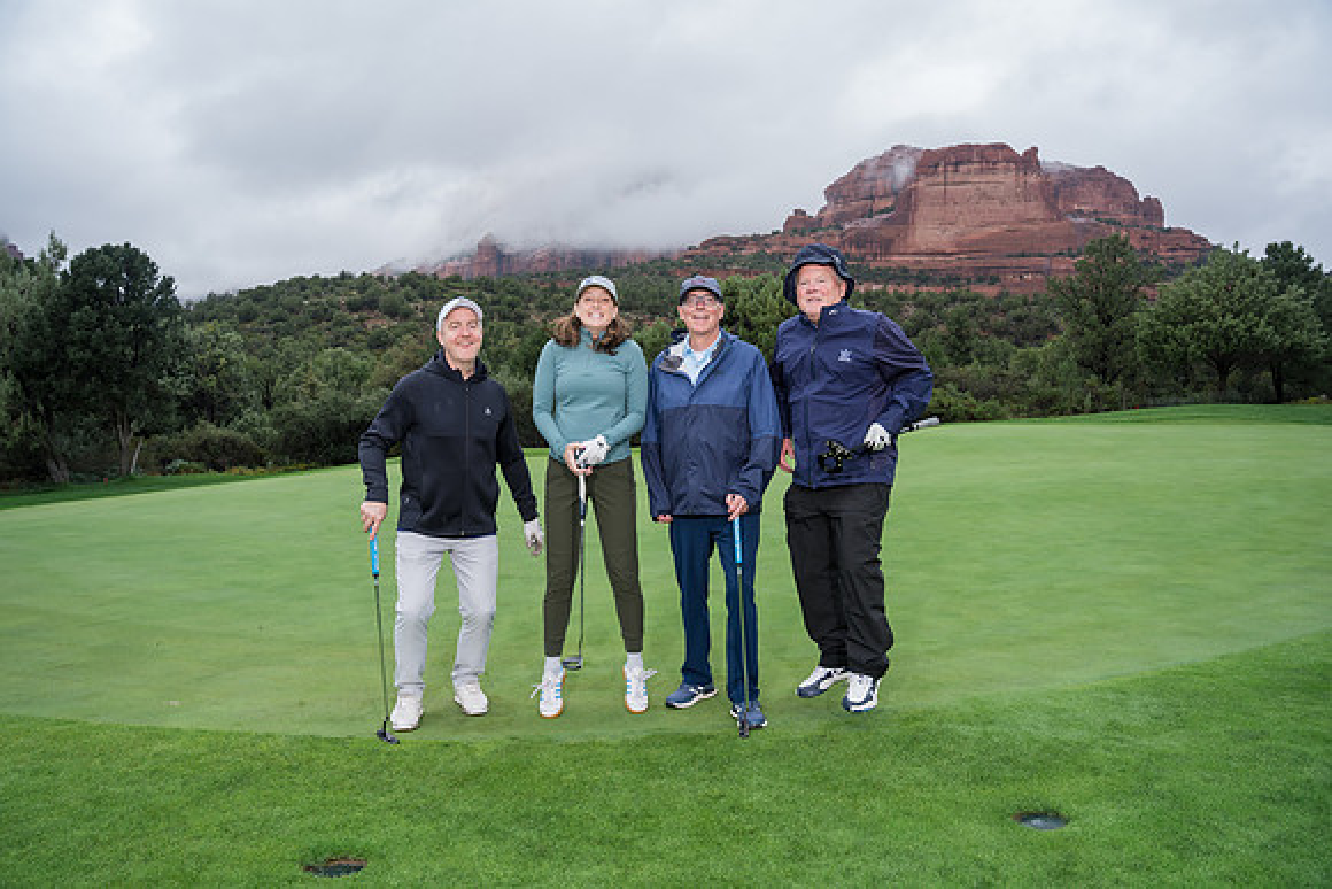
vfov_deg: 53.2
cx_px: 666
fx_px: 888
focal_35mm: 24
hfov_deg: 73.7
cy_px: 444
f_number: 4.5
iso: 320
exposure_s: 1/400
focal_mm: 24
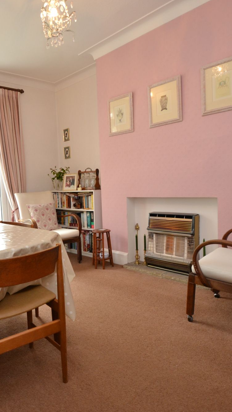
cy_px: 207
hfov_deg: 45.8
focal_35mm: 24
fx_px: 263
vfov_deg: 76.3
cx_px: 54
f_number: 3.5
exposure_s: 1/60
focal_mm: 10
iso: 560
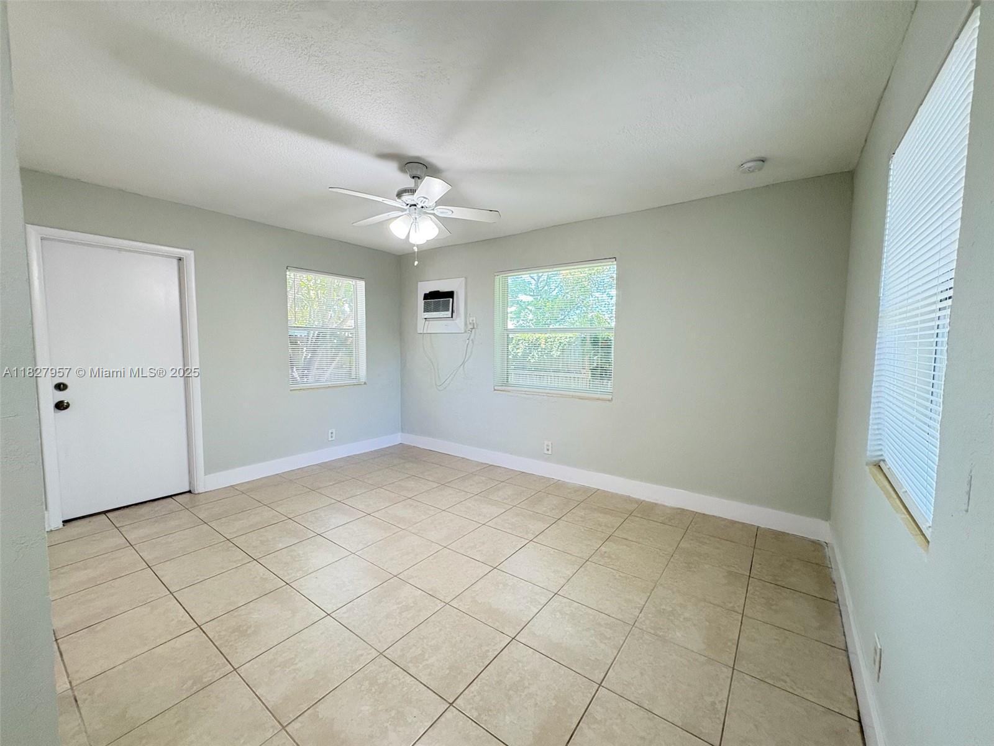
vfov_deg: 85.7
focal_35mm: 14
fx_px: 402
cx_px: 497
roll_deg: -0.1
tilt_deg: -3.6
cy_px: 373
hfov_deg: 102.1
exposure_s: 1/60
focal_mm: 2.22
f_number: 2.2
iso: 320
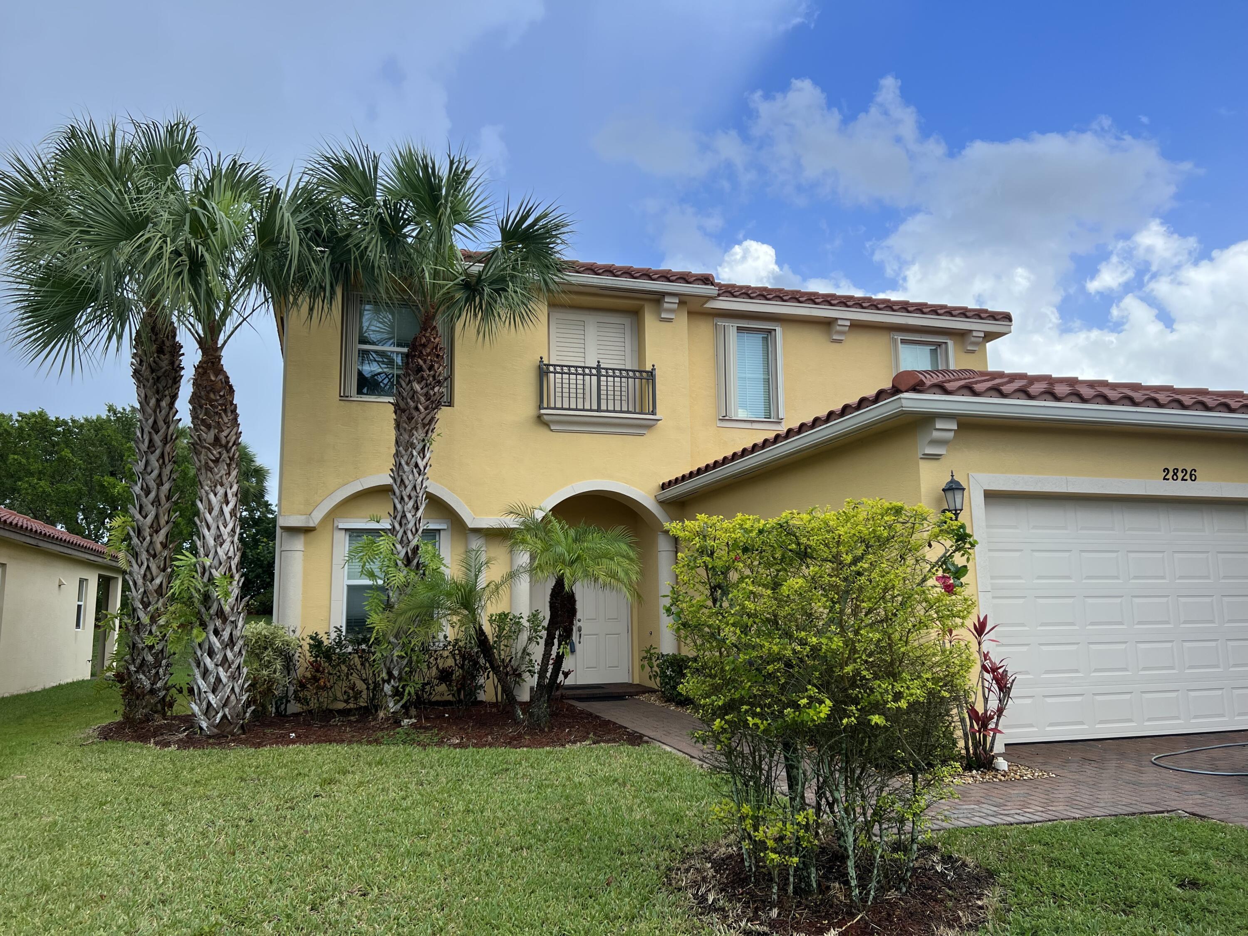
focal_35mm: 26
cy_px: 468
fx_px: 937
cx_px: 624
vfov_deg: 53.1
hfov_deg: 67.3
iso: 50
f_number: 1.5
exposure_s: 1/1779
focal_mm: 5.7
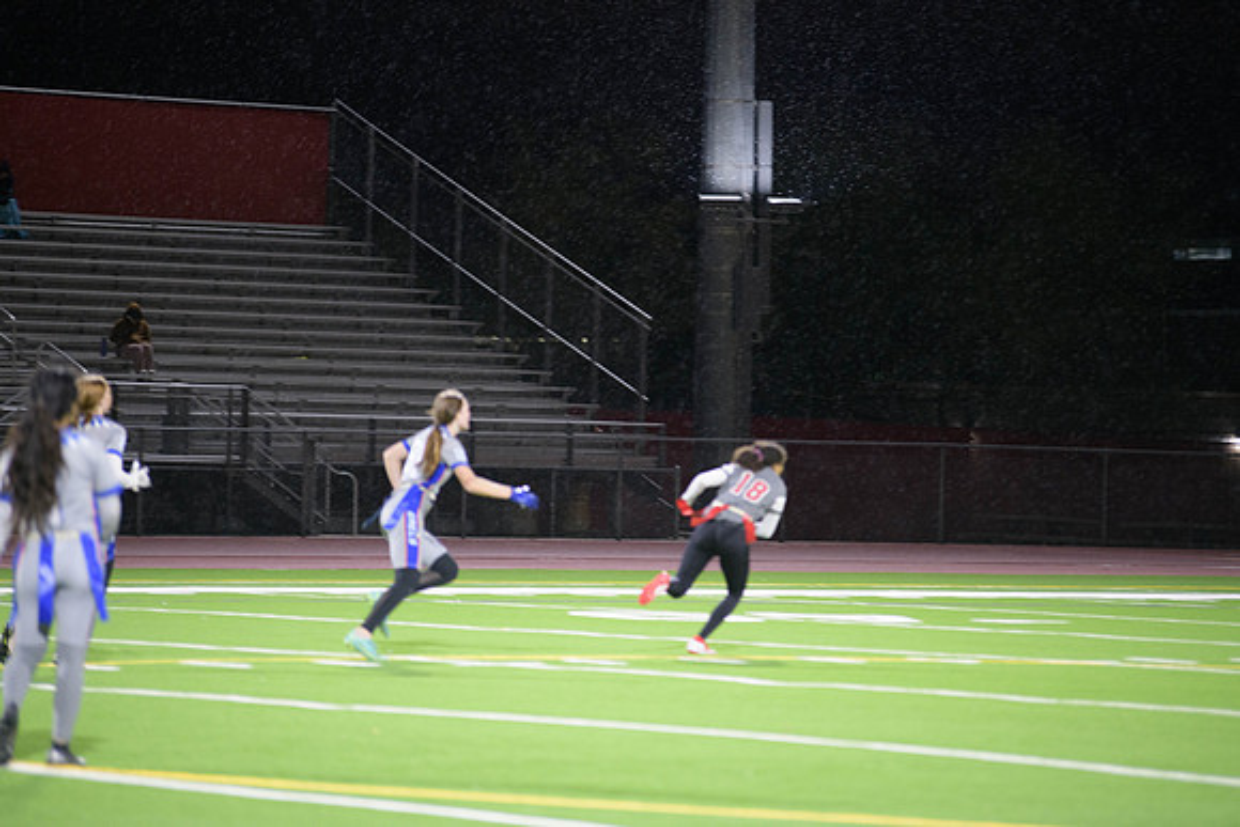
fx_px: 6201
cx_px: 620
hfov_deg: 11.4
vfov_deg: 7.6
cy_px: 414
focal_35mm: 180
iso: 2800
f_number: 2.8
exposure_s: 1/200
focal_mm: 180
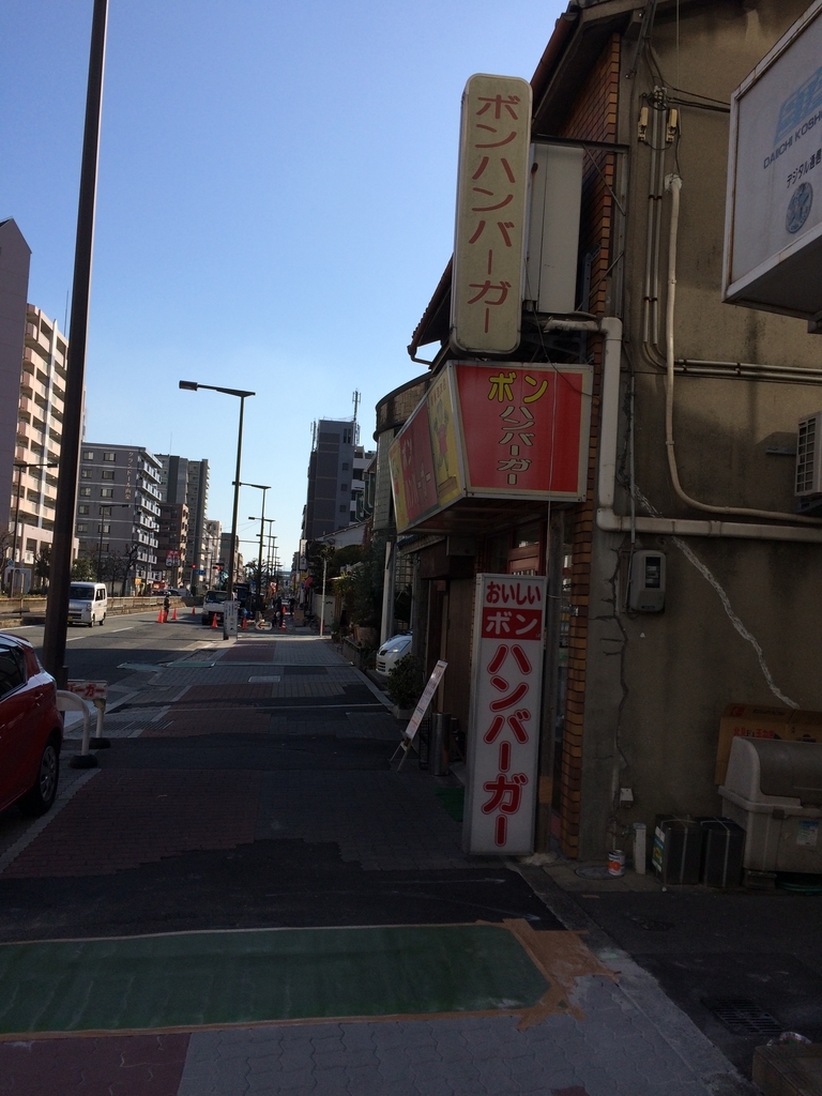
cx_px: 411
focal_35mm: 29
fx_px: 918
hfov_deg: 48.2
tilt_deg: +0.5
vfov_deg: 61.7
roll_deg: -2.1
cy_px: 548
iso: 32
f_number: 2.2
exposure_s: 1/2283
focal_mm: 4.15
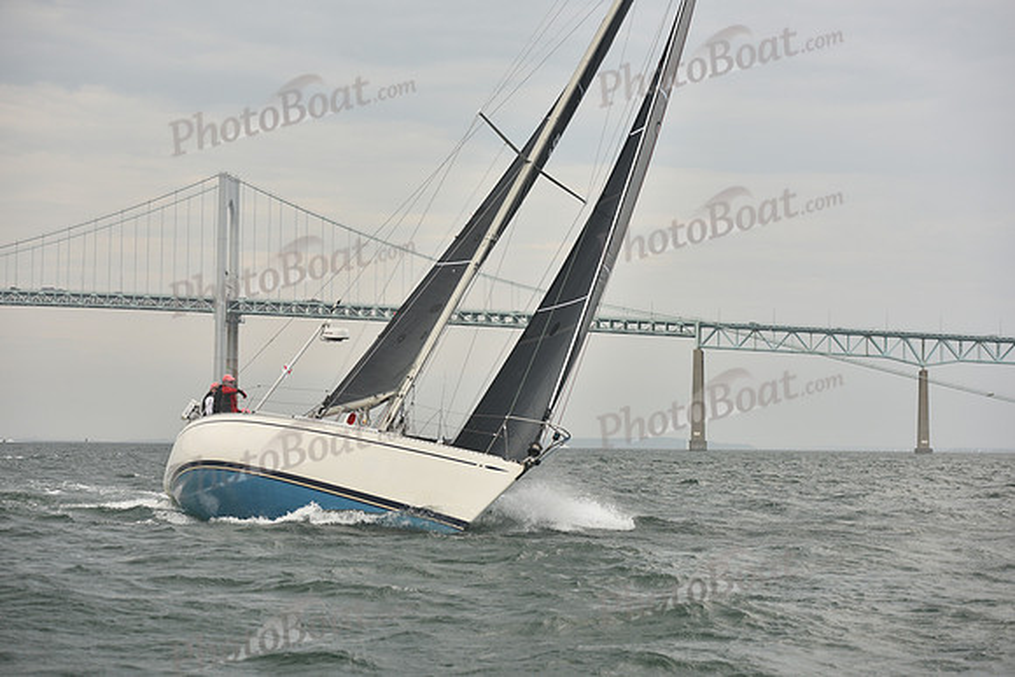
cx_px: 508
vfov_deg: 19.5
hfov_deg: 28.8
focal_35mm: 70
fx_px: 1974
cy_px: 338
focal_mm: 70
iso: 250
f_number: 5
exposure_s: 1/500
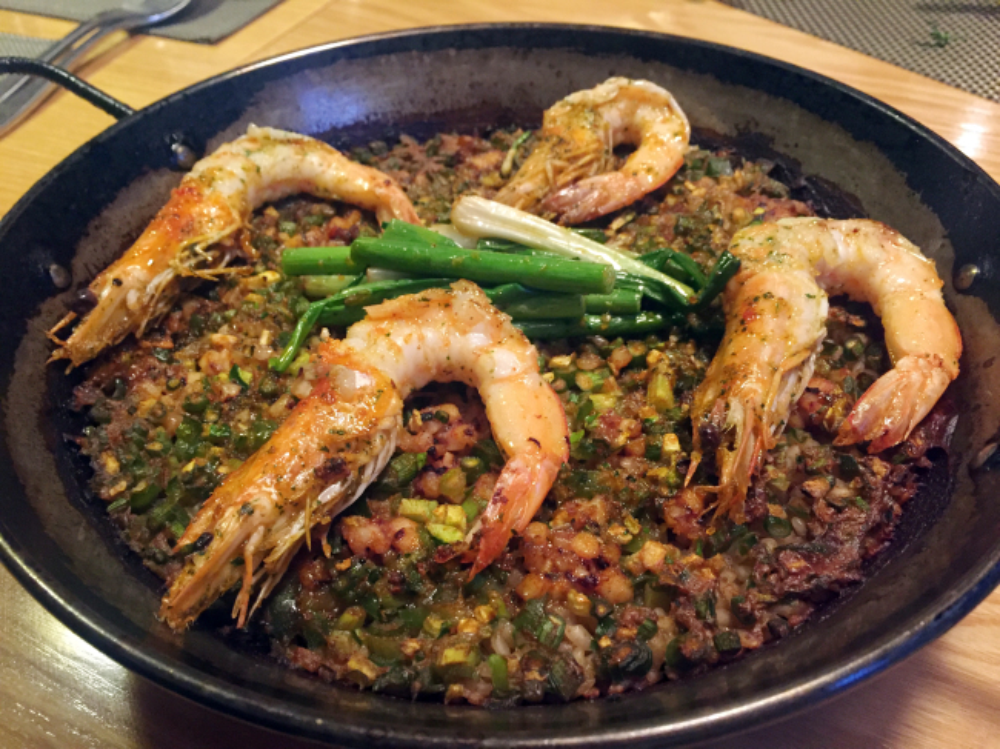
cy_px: 374
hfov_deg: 61.7
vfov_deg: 48.2
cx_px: 500
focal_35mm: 29
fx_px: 837
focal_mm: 4.15
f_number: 2.2
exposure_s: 1/30
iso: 200
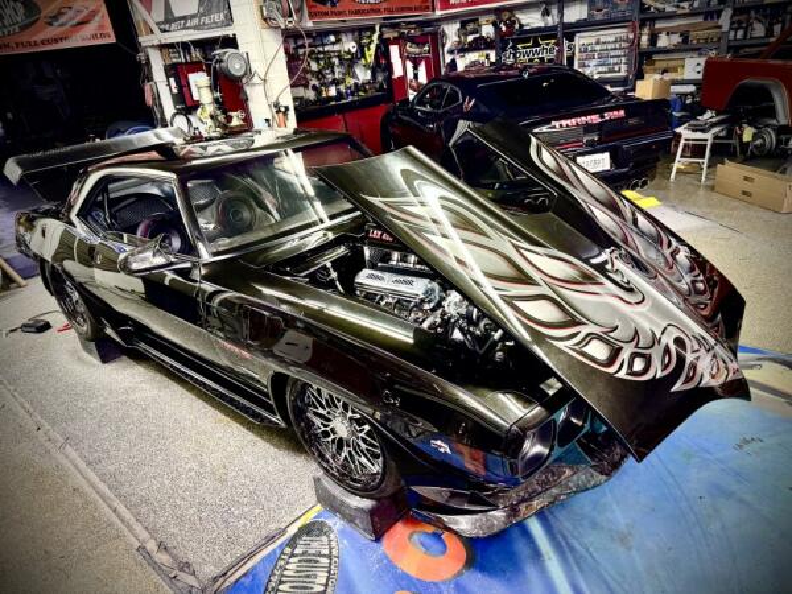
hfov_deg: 71.6
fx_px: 549
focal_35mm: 24
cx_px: 396
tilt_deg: -24.6
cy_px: 297
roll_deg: +7.3
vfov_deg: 56.8
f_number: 1.78
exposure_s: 1/60
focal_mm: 6.76
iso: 400
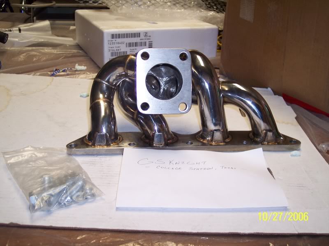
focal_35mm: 38
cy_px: 123
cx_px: 164
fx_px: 361
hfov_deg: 49.0
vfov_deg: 37.7
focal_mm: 8
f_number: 2.8
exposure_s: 1/30
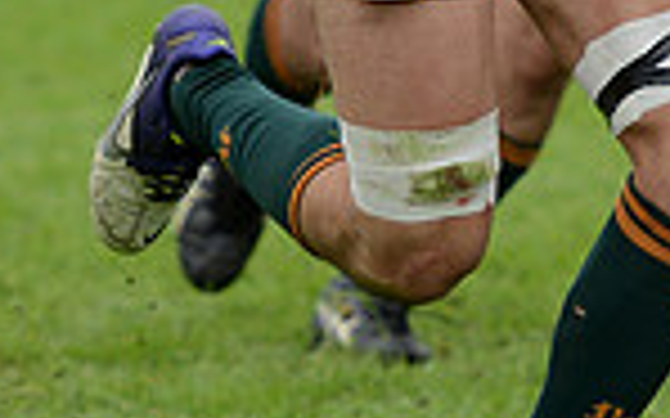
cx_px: 994
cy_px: -407
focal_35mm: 556
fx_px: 10149
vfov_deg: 2.4
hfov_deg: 3.8
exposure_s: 1/640
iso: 320
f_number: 2.8
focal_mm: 140
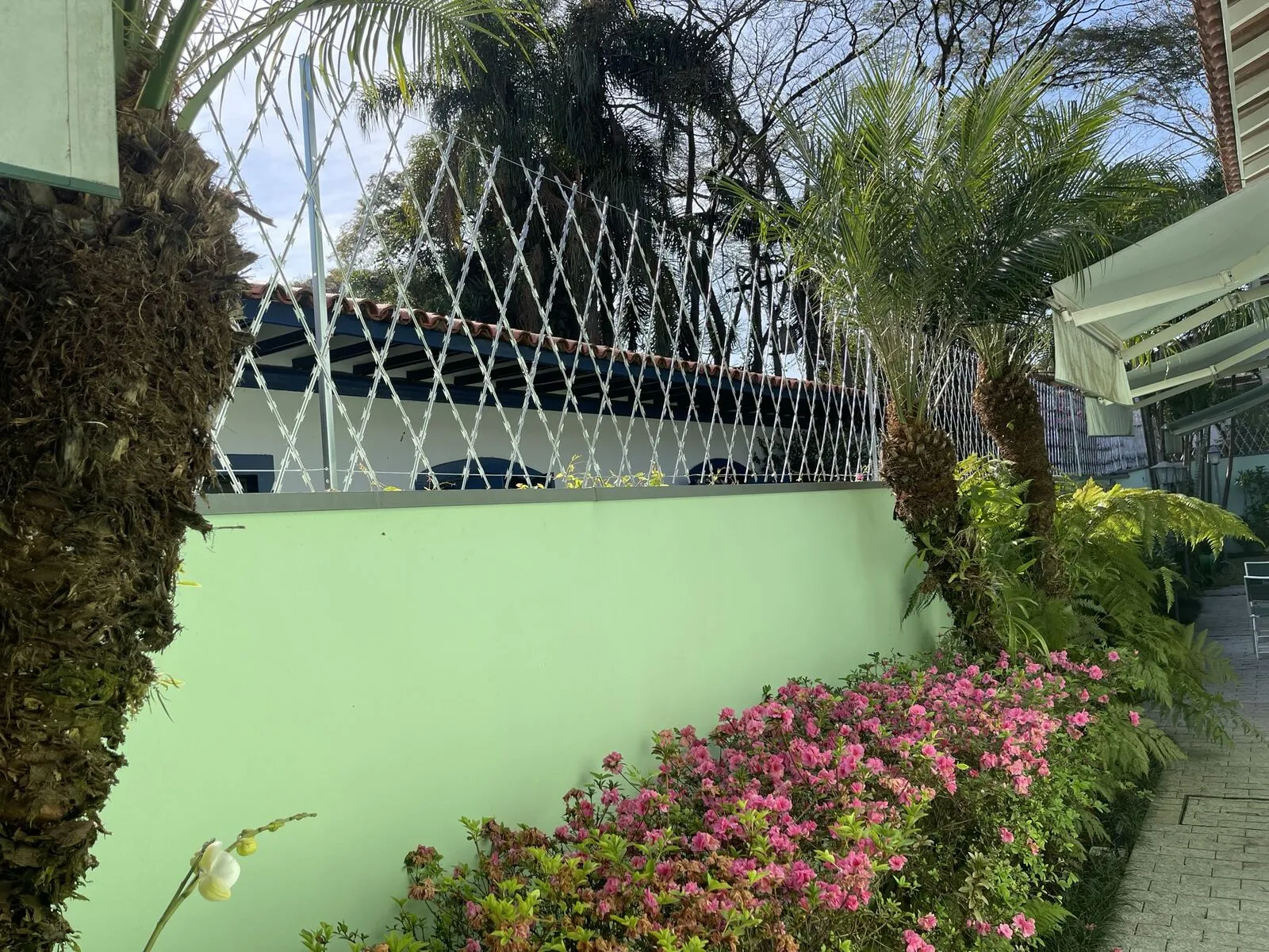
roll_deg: +5.1
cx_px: 634
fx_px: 953
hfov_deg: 67.3
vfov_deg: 53.1
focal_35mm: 26
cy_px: 476
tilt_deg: +3.6
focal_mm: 5.1
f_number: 1.6
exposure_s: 1/1597
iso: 32
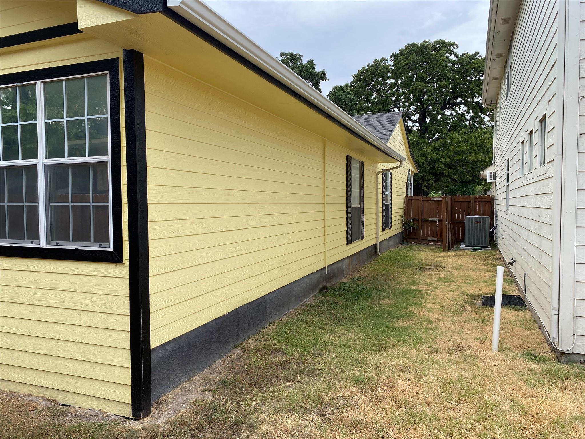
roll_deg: +0.0
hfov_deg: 67.3
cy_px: 220
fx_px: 439
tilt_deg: -4.0
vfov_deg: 53.1
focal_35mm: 26
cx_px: 292
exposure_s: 1/877
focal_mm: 4.25
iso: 32
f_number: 1.8
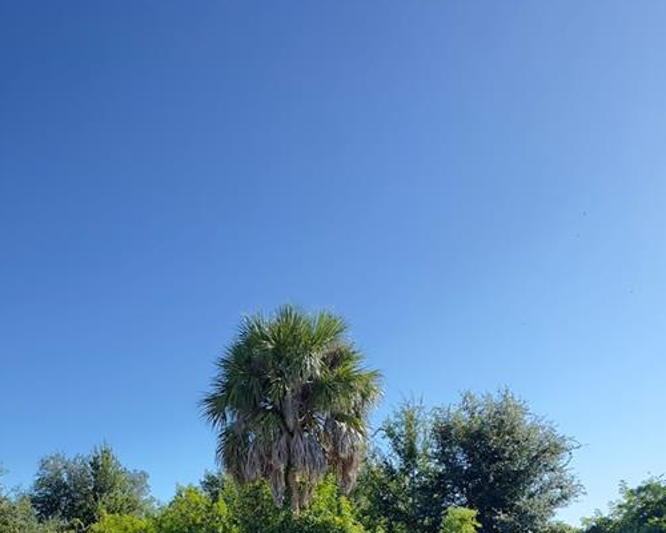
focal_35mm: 28
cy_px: 496
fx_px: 552
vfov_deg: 45.8
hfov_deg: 60.0
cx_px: 196
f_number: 2.2
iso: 40
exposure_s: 1/289
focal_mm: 2.22
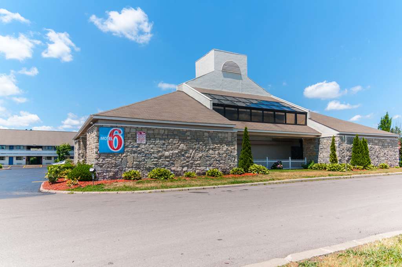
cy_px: 134
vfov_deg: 53.0
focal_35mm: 24
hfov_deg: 73.8
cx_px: 201
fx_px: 268
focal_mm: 16
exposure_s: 1/640
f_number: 8
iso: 320
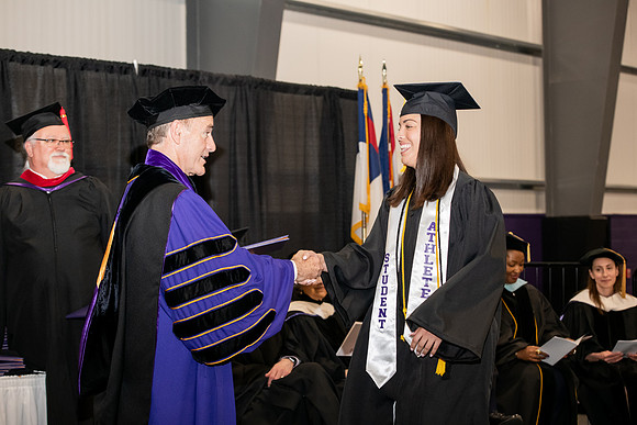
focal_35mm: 70
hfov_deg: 28.8
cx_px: 318
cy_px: 212
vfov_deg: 19.5
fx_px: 1239
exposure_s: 1/200
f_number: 5
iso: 2000
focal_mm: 70
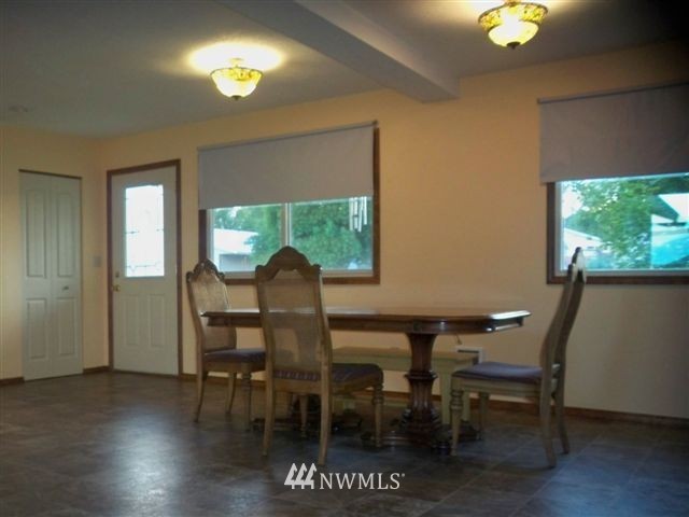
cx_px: 344
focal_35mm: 35
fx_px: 697
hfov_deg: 52.6
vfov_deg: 40.7
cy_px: 258
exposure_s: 1/30
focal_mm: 6.3
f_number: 3.1
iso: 400
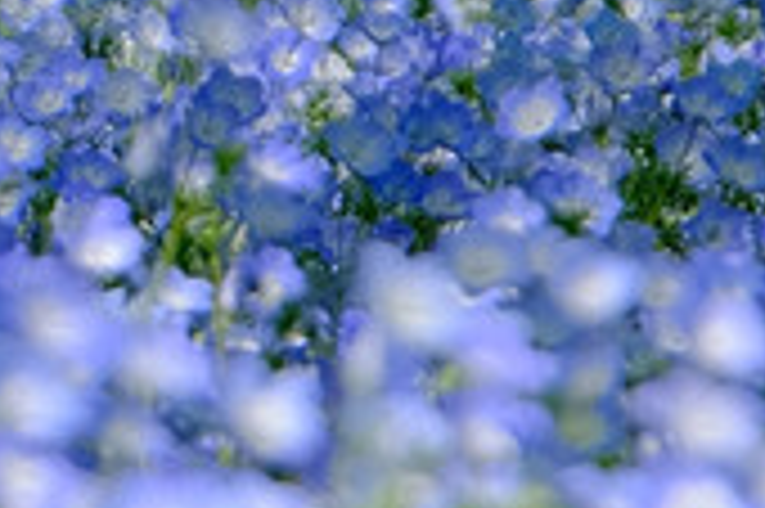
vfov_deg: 1.0
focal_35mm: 1432
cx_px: -706
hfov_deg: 1.4
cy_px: 108
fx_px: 30400
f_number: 5.6
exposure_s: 1/1400
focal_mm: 135
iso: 640
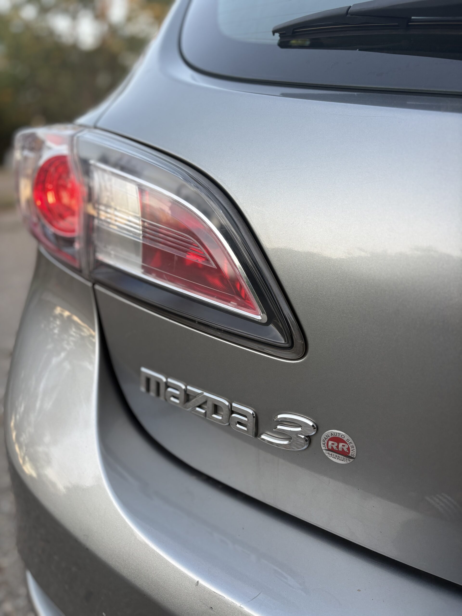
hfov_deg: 53.1
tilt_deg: -17.3
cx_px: 231
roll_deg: +2.3
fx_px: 463
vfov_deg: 67.3
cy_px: 308
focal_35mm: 26
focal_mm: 5.96
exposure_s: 1/121
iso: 40
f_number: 1.6
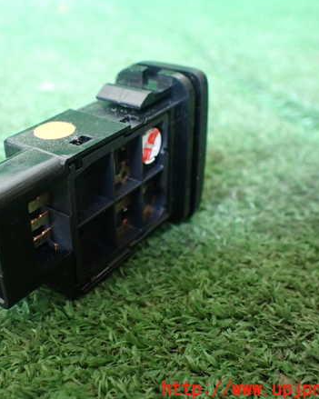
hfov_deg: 36.7
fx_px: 472
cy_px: 196
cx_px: 95
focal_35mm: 40
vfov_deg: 45.8
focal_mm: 5.4
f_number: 2.3
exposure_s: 1/80
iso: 800
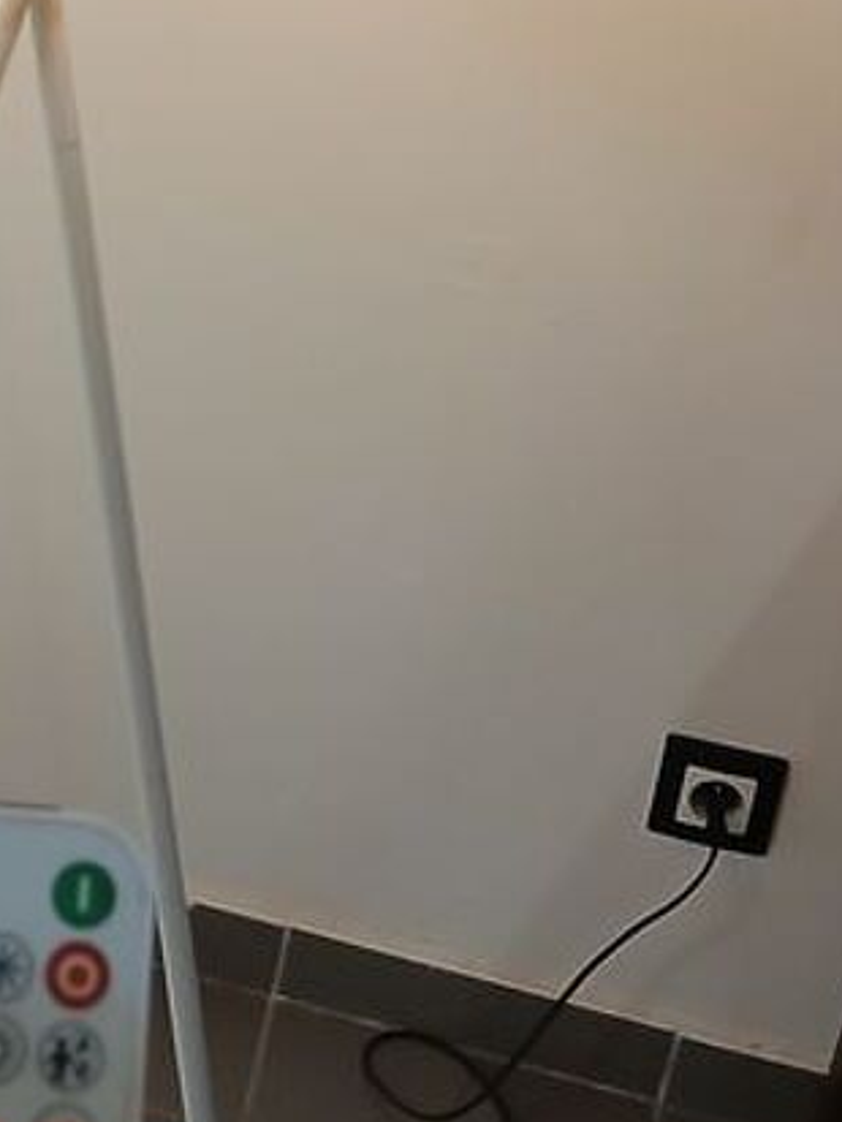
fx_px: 2723
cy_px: 181
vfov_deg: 22.9
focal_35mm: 84
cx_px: 43
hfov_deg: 17.3
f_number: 1.8
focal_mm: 3.98
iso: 320
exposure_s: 1/60
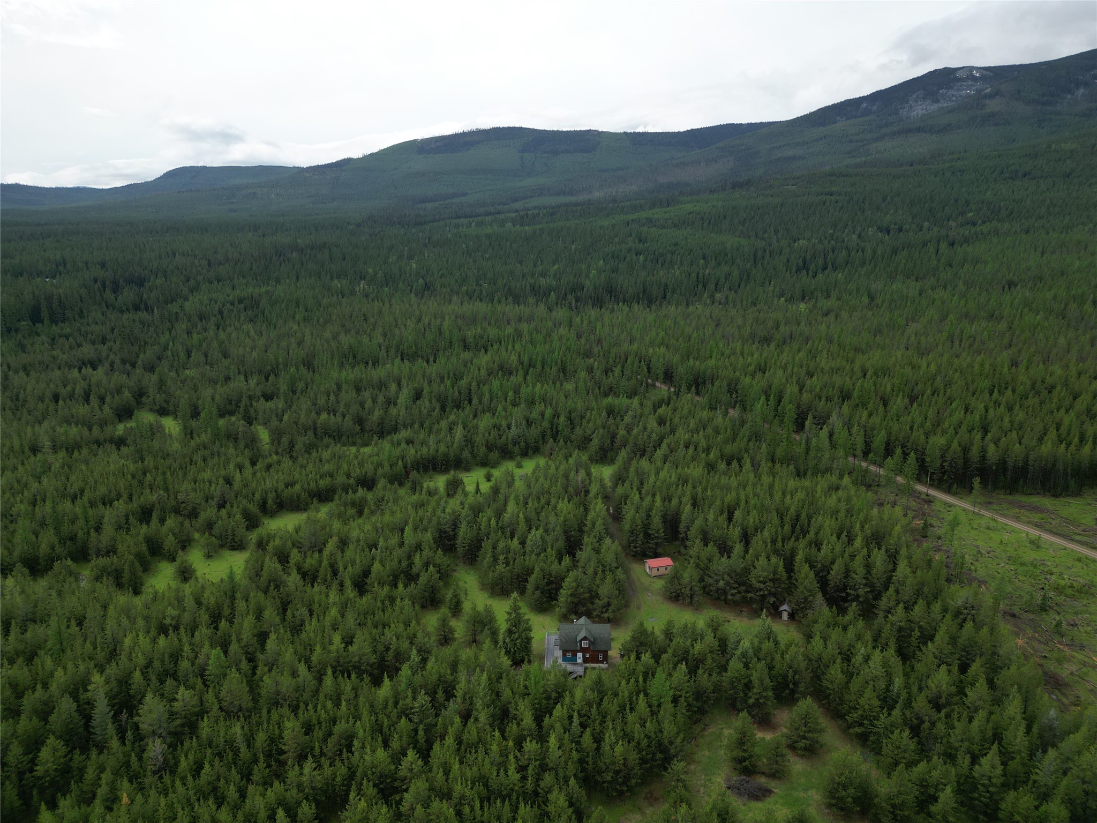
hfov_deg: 71.6
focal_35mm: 24
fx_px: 761
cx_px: 548
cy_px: 412
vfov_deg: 56.8
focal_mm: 6.72
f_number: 1.7
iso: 110
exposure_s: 1/3000
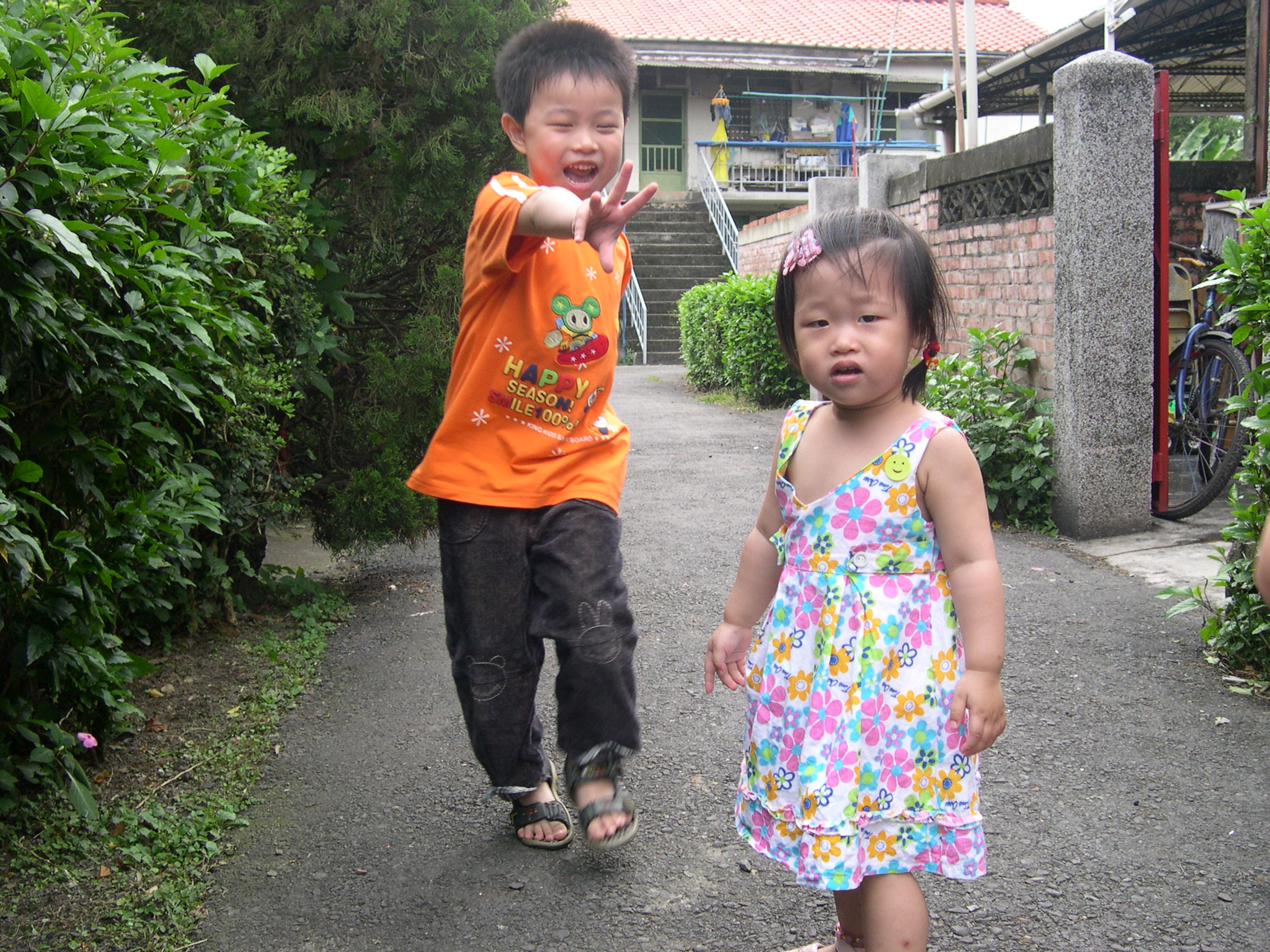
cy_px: 476
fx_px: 1394
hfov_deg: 49.0
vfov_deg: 37.7
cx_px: 635
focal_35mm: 38
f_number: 2.8
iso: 100
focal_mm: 8
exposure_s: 1/168
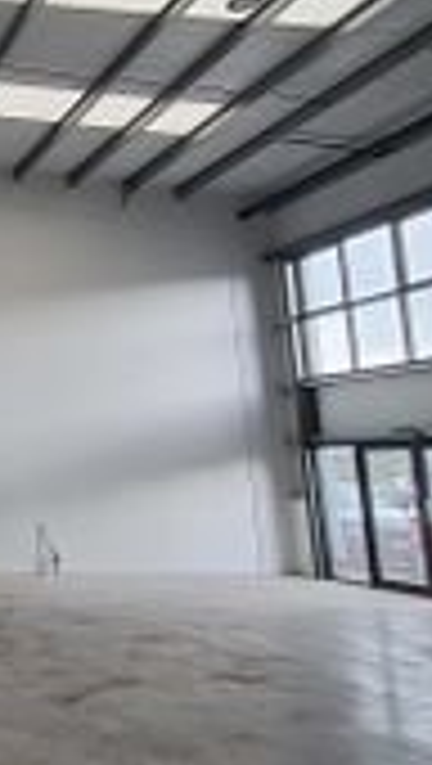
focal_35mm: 41
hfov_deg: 20.5
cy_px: 364
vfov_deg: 49.3
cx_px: -346
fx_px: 832
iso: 100
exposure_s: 1/50
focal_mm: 1.64
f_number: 2.2
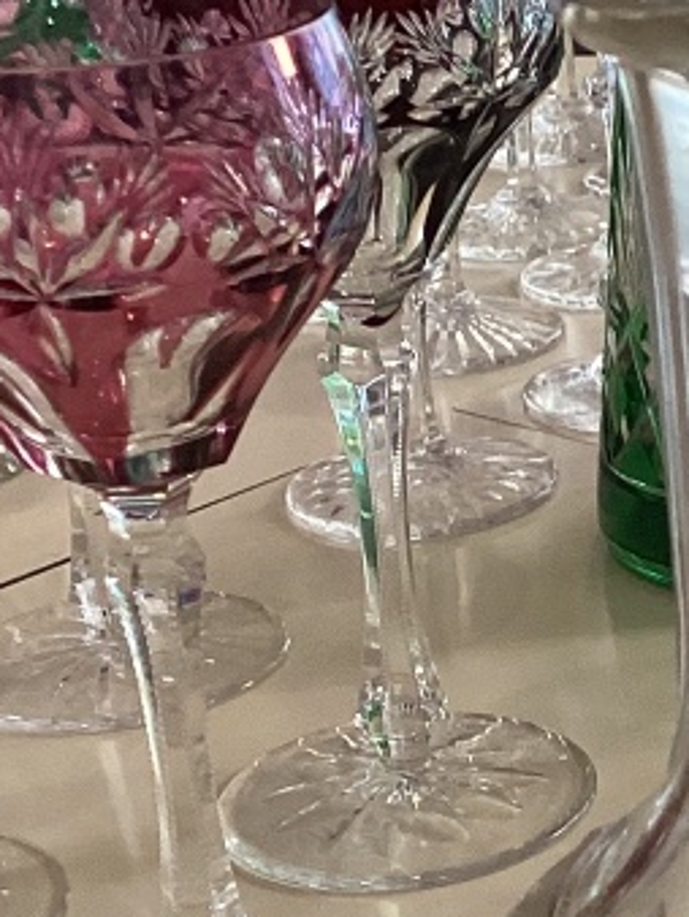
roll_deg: +1.3
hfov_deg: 13.0
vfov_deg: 17.8
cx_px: 879
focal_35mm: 110
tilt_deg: -24.3
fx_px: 2916
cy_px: 586
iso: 80
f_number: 2.4
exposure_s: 1/60
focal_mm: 3.3
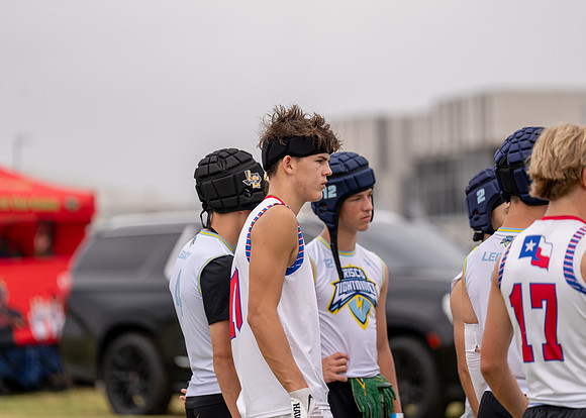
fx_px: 3038
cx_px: 293
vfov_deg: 7.9
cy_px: 209
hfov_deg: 11.0
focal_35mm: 183
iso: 160
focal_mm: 173
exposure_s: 1/2000
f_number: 2.8
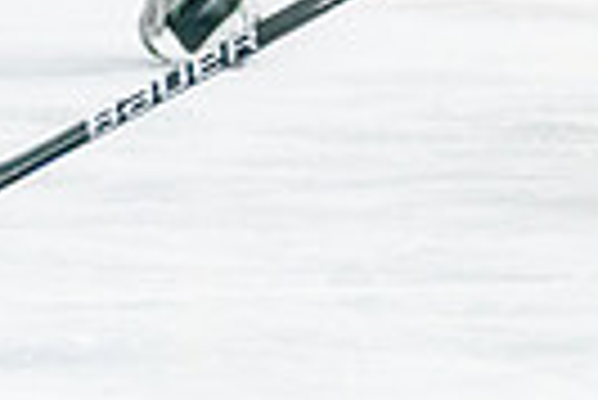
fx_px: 13985
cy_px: -359
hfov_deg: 2.4
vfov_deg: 1.6
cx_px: 859
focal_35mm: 841
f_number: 2.8
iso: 3200
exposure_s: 1/1250
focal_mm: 144
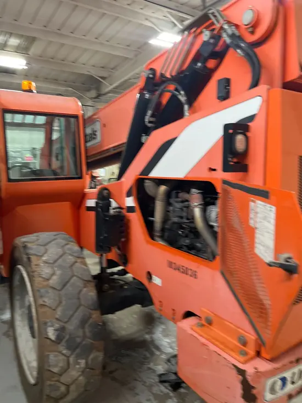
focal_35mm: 26
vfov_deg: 67.3
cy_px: 202
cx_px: 151
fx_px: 302
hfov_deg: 53.1
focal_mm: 5.1
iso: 200
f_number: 1.6
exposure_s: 1/60
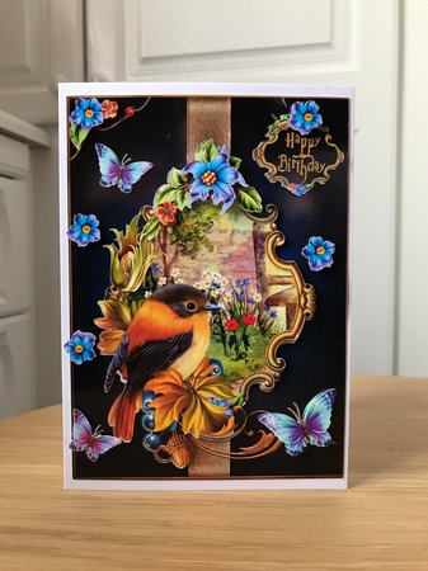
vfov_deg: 63.5
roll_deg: +0.5
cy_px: 286
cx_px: 214
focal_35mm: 28
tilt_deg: -3.4
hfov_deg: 49.7
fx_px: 462
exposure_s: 1/20
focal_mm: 3.99
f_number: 1.8
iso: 40
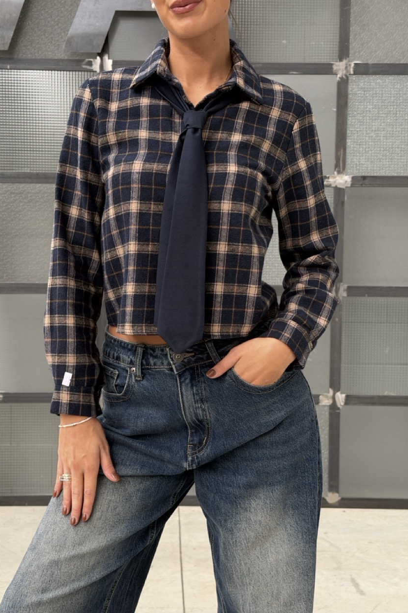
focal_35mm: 51
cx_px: 177
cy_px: 301
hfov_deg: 26.5
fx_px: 867
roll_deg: -0.2
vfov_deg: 38.9
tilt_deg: -2.6
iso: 320
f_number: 1.78
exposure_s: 1/40
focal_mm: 6.76
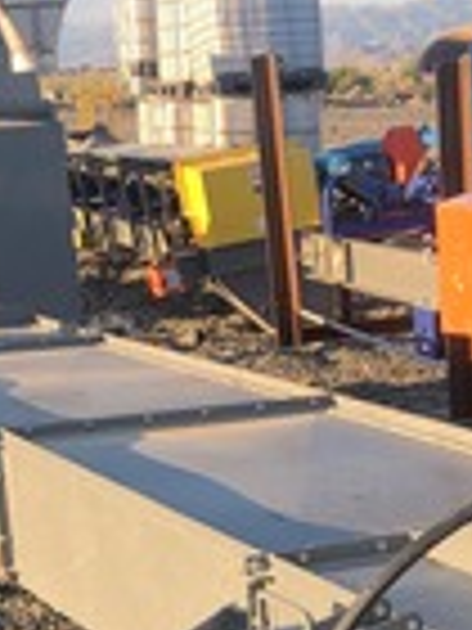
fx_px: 1818
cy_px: 688
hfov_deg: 14.7
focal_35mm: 100
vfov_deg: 18.9
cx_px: 407
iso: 20
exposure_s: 1/461
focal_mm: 4
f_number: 1.8
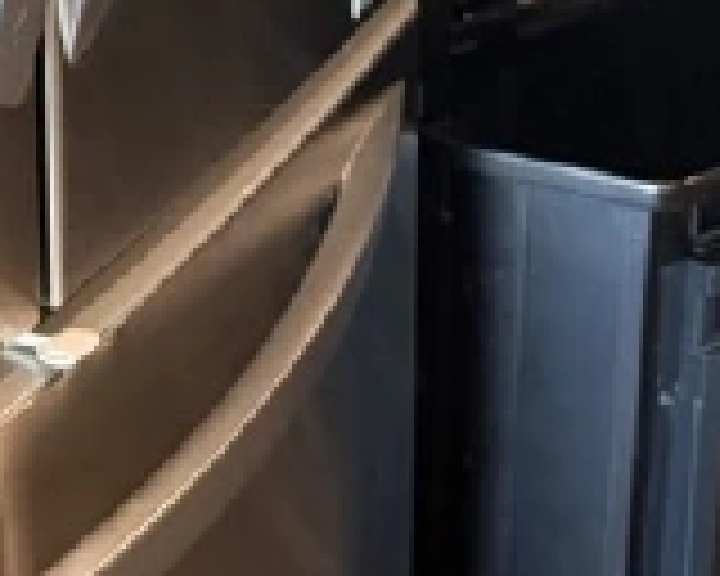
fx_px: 2493
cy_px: -292
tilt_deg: -17.2
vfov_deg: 12.5
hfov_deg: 15.7
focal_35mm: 117
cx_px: -184
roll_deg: +2.2
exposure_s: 1/60
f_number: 1.78
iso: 400
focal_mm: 6.76
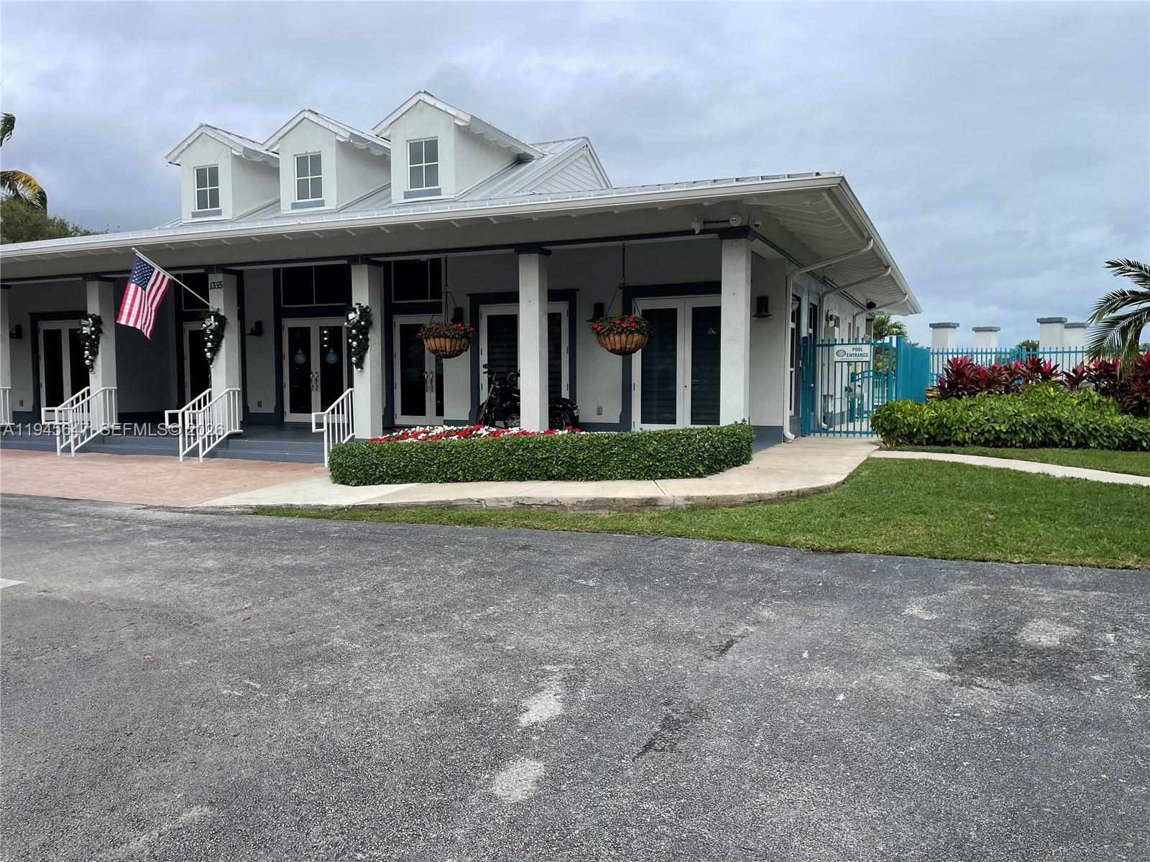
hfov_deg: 67.3
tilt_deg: -3.6
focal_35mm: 26
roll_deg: +0.5
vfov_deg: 53.1
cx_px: 575
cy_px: 431
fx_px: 864
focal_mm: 4.2
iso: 32
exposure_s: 1/2398
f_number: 1.6
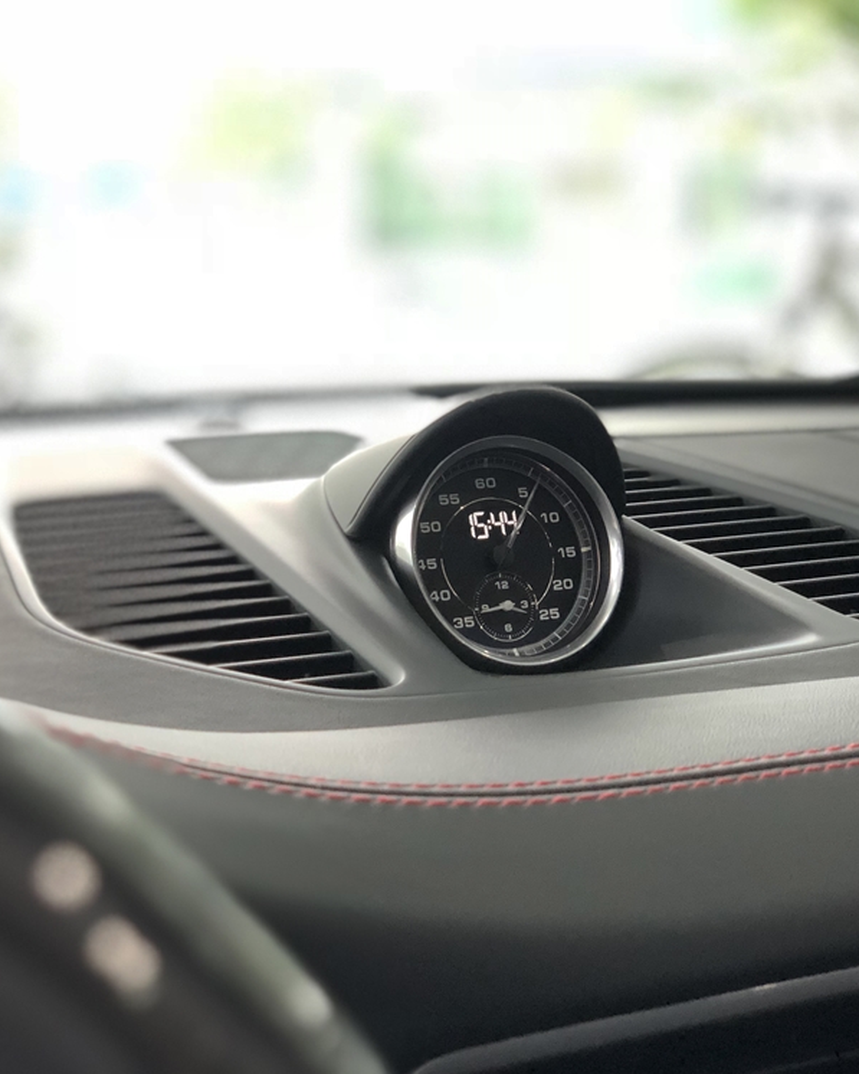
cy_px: 538
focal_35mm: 68
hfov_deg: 22.5
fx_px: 2161
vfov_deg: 27.9
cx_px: 373
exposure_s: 1/32
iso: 100
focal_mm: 6
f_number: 2.4
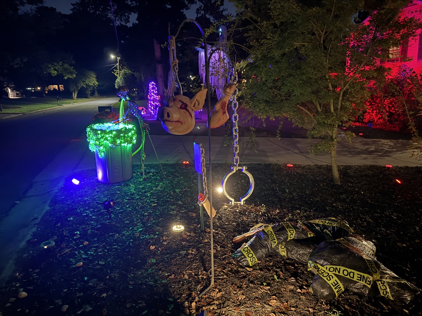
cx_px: 211
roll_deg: +2.1
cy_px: 158
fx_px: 293
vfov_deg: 56.8
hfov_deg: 71.6
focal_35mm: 24
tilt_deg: -11.5
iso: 3200
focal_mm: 6.76
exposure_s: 1/9
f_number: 1.78
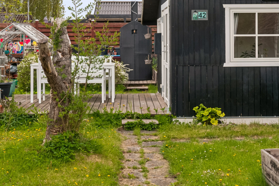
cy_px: 30
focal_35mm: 69
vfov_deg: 19.5
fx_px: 535
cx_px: 147
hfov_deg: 29.2
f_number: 10
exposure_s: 1/200
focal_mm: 24
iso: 200
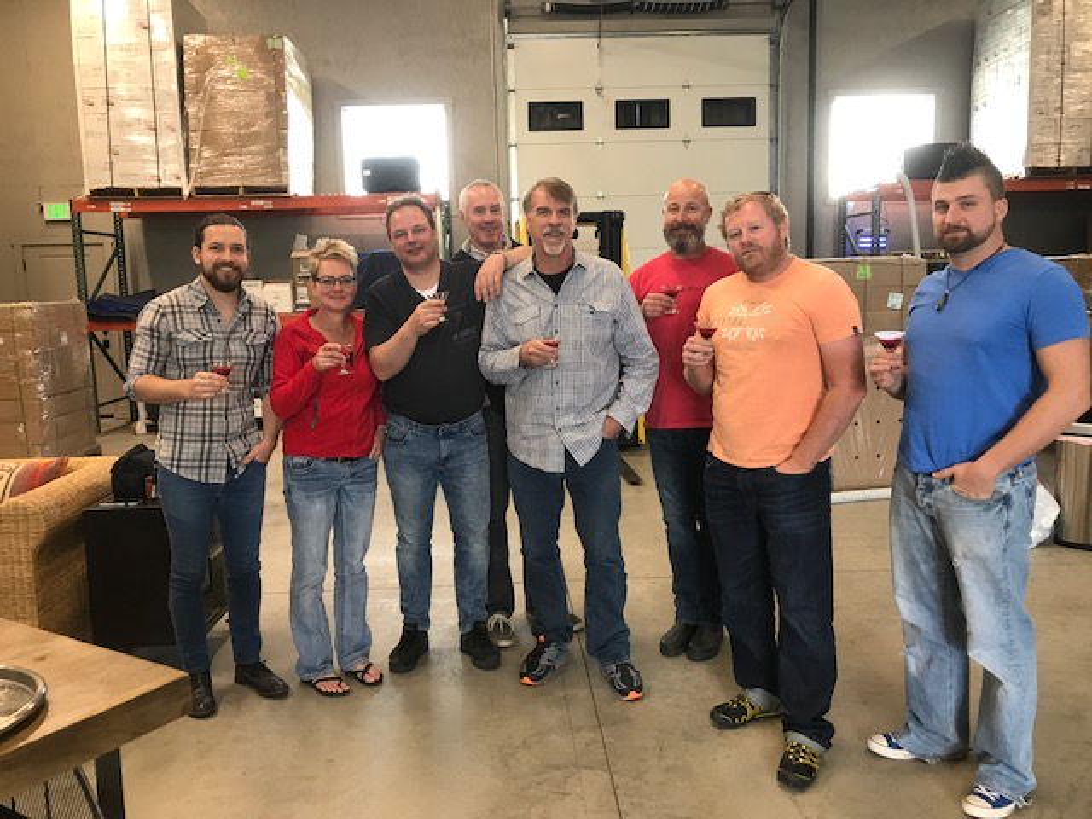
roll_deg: +0.9
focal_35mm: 28
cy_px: 410
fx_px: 883
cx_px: 546
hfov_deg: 63.4
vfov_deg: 49.7
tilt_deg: -9.6
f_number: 1.8
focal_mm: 3.99
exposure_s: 1/30
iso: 40
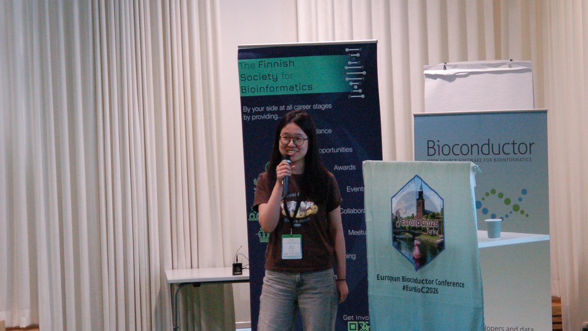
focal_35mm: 119
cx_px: 294
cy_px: 120
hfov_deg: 18.0
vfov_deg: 10.2
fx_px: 1855
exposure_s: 1/125
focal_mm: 50
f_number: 3.2
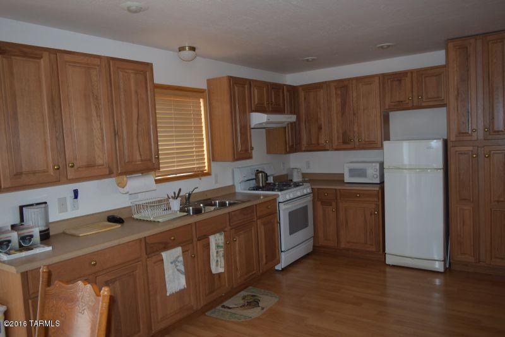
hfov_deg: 67.4
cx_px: 252
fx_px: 379
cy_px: 168
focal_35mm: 27
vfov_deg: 47.9
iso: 280
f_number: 3.5
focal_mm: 18
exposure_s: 1/60
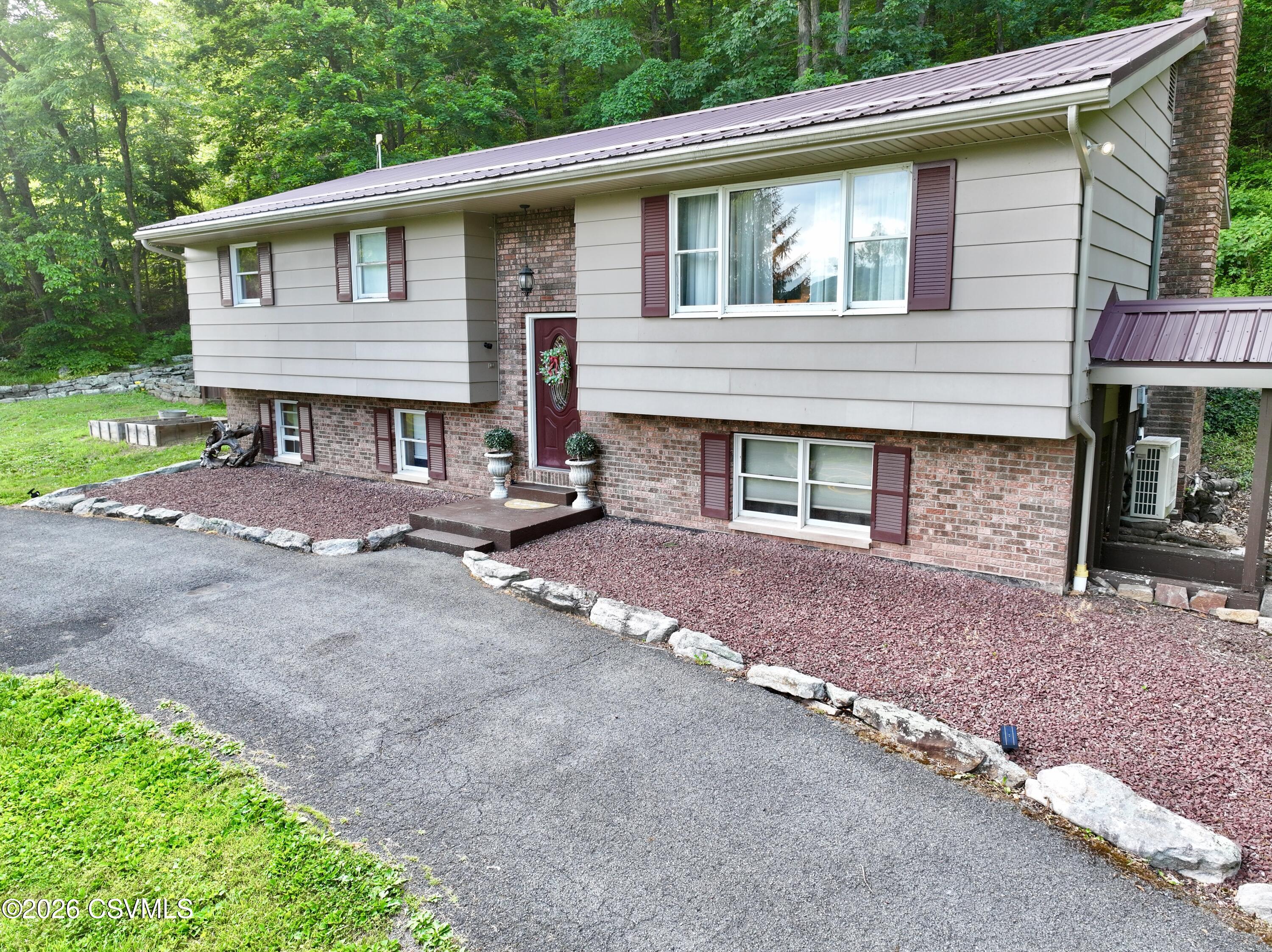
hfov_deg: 71.6
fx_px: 881
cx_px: 636
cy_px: 476
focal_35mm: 24
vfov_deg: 56.8
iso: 100
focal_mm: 12.29
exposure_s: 1/80
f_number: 2.8
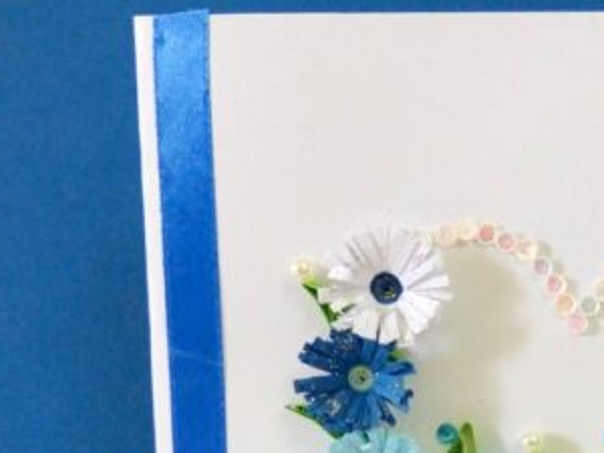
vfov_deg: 20.4
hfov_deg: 26.5
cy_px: 449
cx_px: 580
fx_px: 1221
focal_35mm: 70
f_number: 2.8
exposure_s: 1/60
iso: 400
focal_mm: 6.3
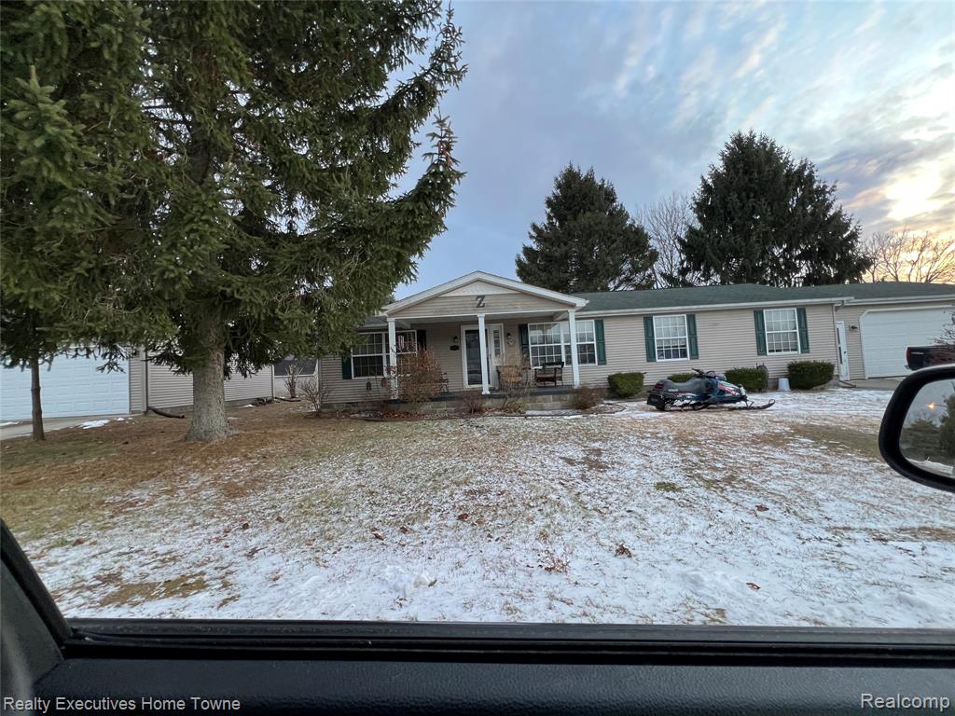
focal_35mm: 13
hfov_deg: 106.2
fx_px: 359
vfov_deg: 89.9
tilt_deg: +1.7
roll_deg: +1.4
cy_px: 358
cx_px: 478
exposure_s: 1/99
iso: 125
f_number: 1.8
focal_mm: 1.57
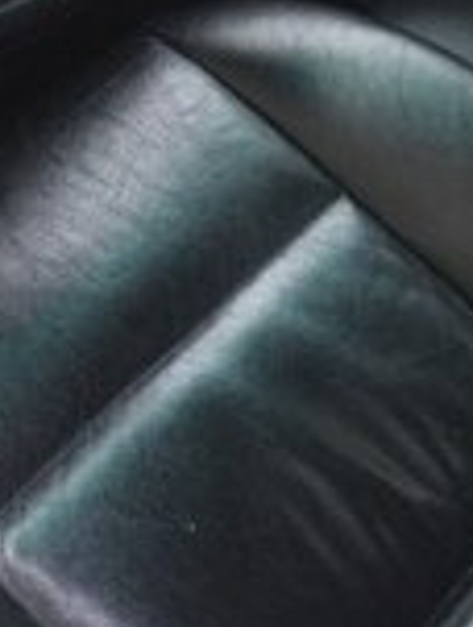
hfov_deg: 15.6
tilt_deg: -37.4
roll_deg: -4.8
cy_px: -183
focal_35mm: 95
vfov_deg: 19.1
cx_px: 278
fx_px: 1724
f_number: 2.2
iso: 160
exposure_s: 1/33
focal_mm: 4.15
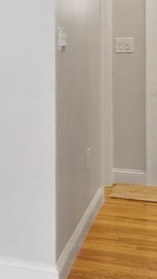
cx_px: -365
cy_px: 37
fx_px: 674
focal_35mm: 91
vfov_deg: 22.9
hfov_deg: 9.3
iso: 400
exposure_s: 1/1.67
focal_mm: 10
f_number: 7.1
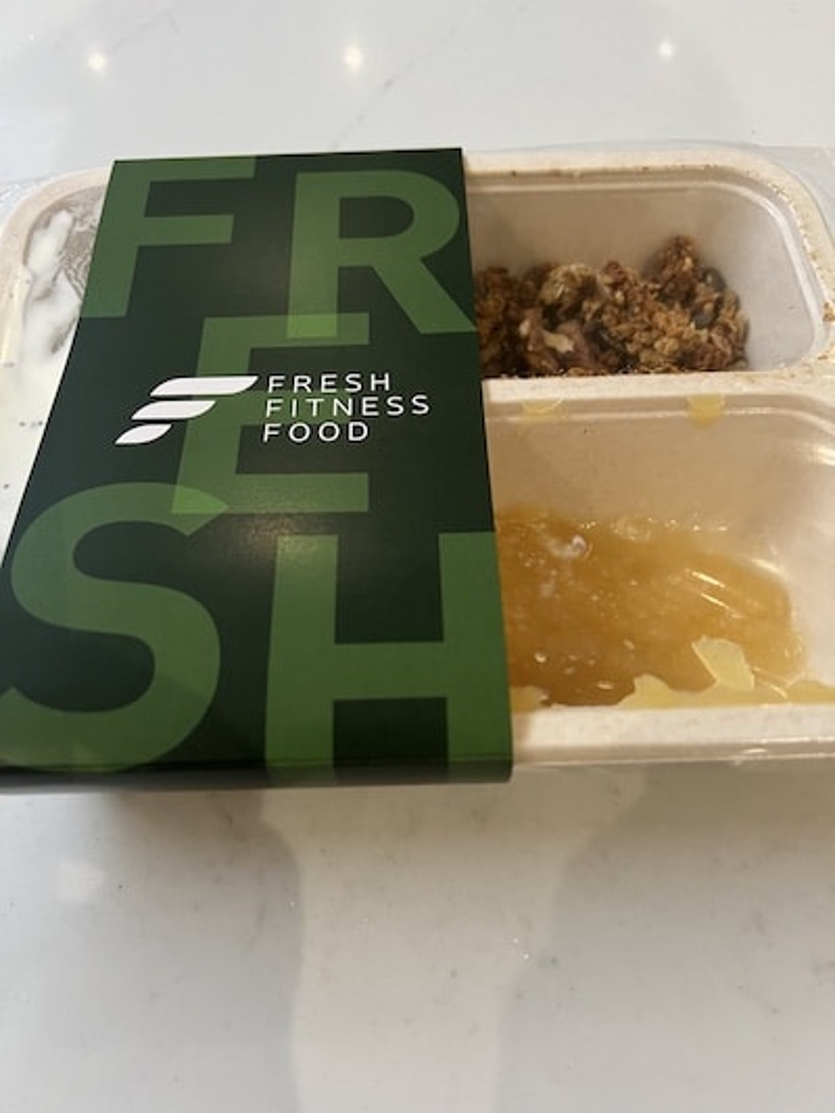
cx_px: 418
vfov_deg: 67.3
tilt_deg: -59.1
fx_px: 836
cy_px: 556
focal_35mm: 26
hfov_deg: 53.1
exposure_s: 1/50
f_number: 1.5
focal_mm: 5.7
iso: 200
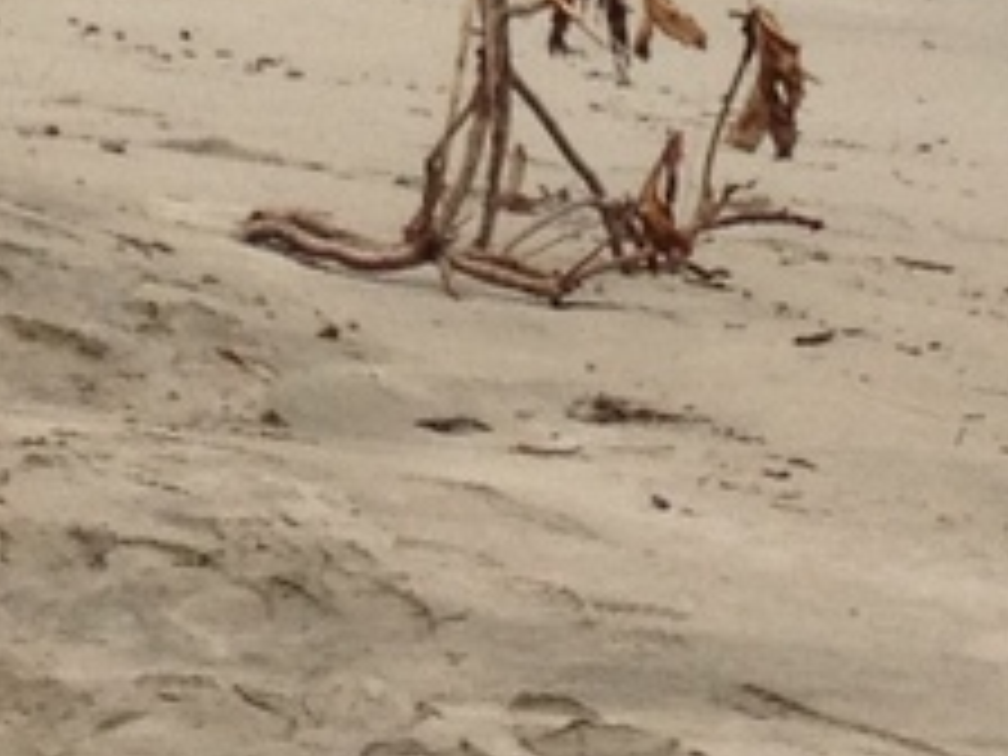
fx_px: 7280
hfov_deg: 7.9
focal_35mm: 250
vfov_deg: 5.7
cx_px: 171
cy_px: -1184
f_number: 2.4
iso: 50
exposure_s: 1/3247
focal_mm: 4.28
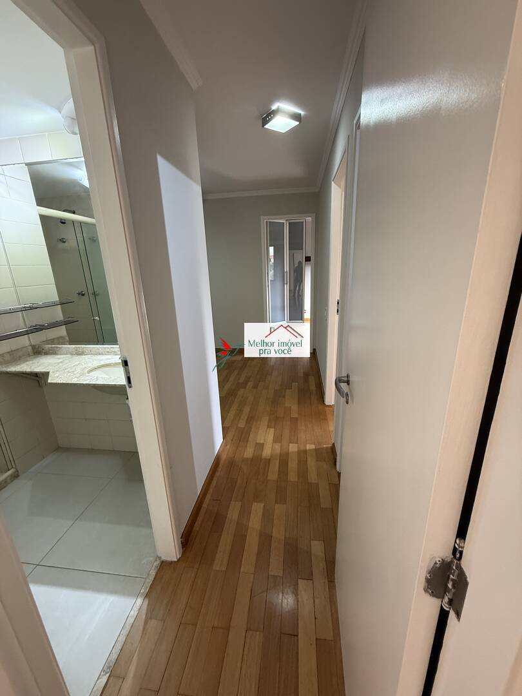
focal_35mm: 14
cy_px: 348
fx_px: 281
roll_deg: +1.5
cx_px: 261
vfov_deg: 102.1
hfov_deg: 85.7
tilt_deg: -15.8
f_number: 2.2
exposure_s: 1/60
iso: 250
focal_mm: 2.22
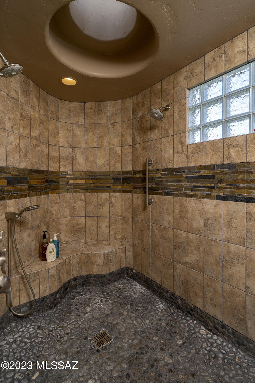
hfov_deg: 73.7
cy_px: 192
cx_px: 128
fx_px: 170
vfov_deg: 96.8
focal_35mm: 16
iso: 200
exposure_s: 1/60
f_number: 7.1
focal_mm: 16
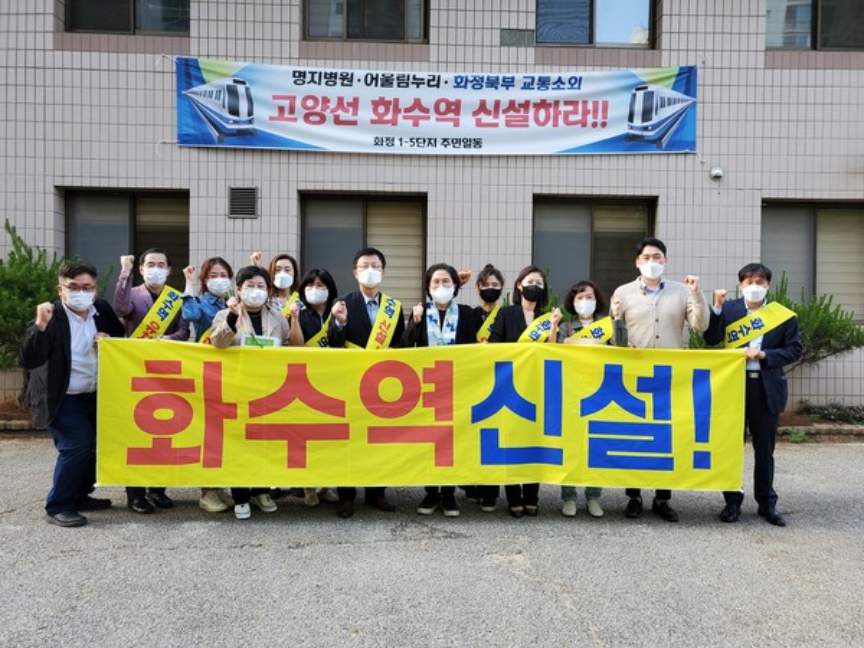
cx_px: 432
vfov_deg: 53.1
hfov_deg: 67.3
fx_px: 649
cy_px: 324
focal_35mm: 26
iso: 50
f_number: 1.8
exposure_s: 1/184
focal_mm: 4.25
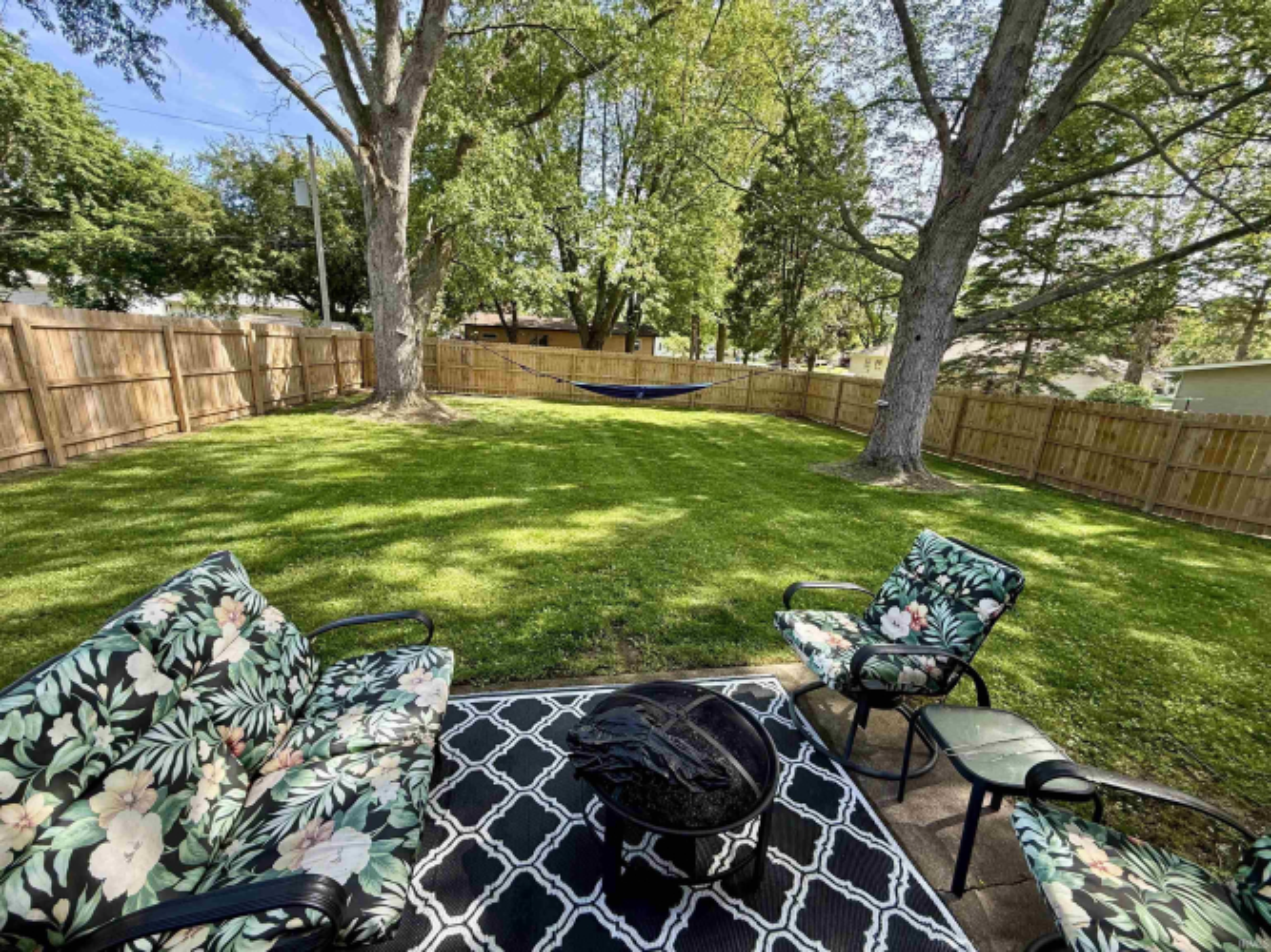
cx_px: 636
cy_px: 476
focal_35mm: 14
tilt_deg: -14.7
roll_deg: -3.6
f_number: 2.2
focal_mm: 2.22
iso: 50
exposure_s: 1/179
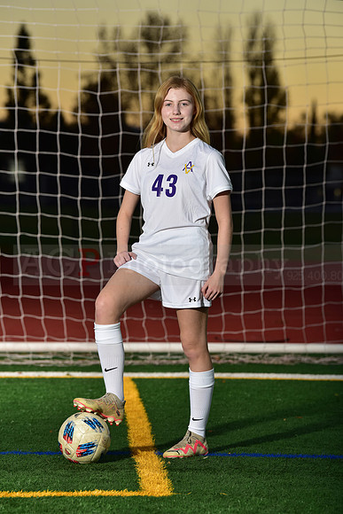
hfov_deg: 8.6
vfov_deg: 12.8
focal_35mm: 160
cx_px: 172
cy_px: 257
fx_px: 2285
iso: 250
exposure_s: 1/250
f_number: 5
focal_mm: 160
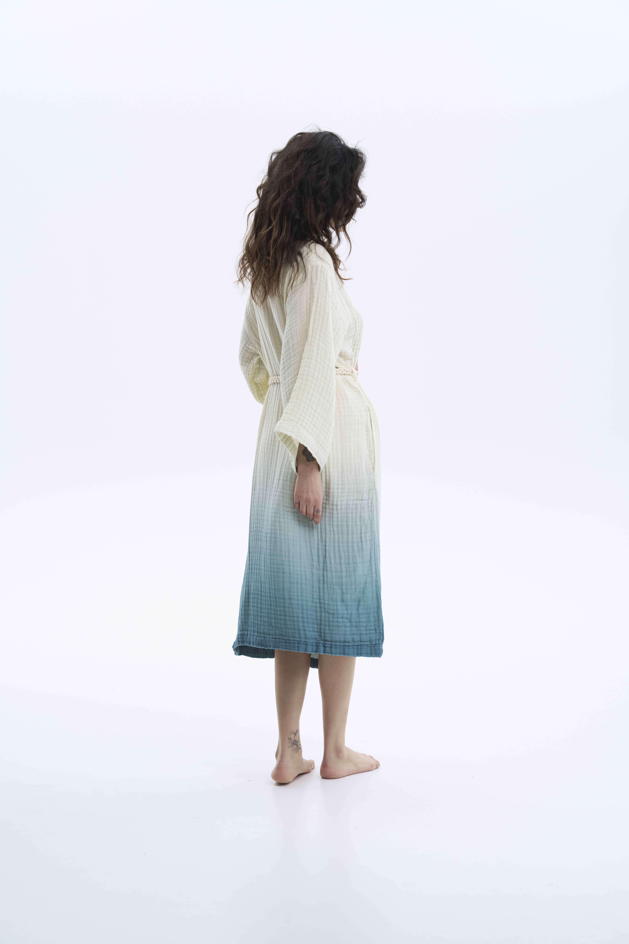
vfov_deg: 28.8
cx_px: 314
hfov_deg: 19.5
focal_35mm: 70
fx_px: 1834
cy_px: 472
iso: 250
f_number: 8
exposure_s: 1/200
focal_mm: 70
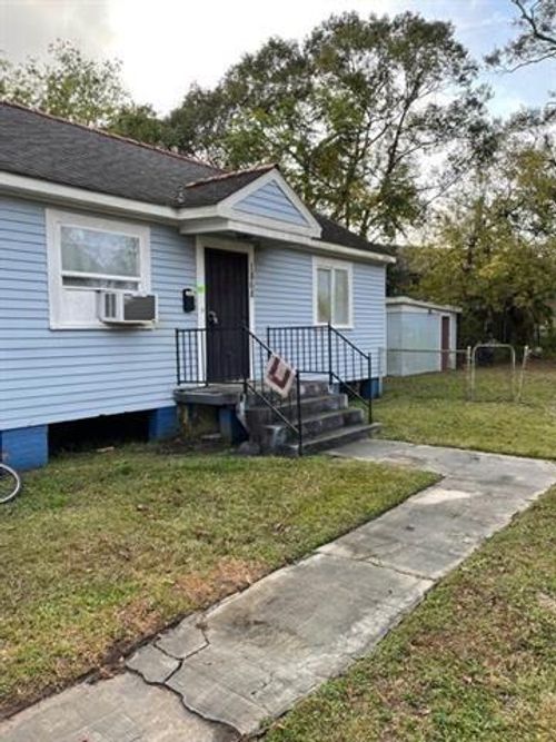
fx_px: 557
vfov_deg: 67.3
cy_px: 371
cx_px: 278
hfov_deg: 53.0
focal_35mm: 26
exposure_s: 1/475
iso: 32
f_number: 1.6
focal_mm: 4.2
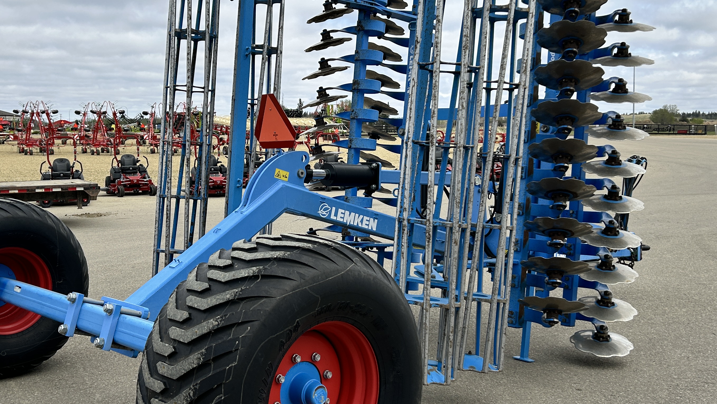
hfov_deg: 48.1
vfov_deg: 28.3
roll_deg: +0.4
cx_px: 296
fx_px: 799
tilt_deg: -4.3
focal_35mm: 42
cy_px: 191
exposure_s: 1/4630
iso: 50
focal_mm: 5.7
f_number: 1.5
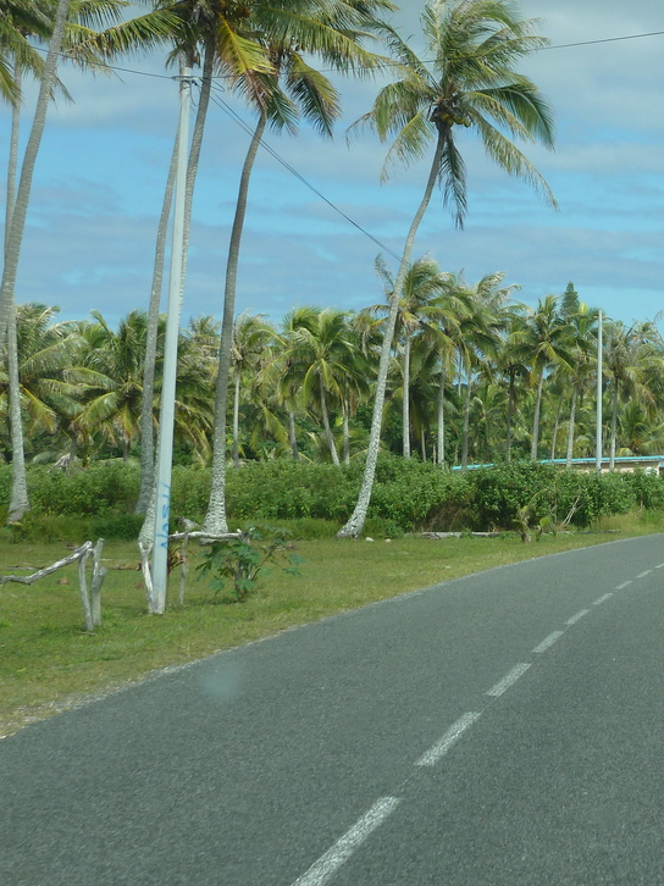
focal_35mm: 86
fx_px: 2201
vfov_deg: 22.7
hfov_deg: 16.7
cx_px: 690
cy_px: 380
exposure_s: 1/500
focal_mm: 8.5
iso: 80
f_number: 4.5
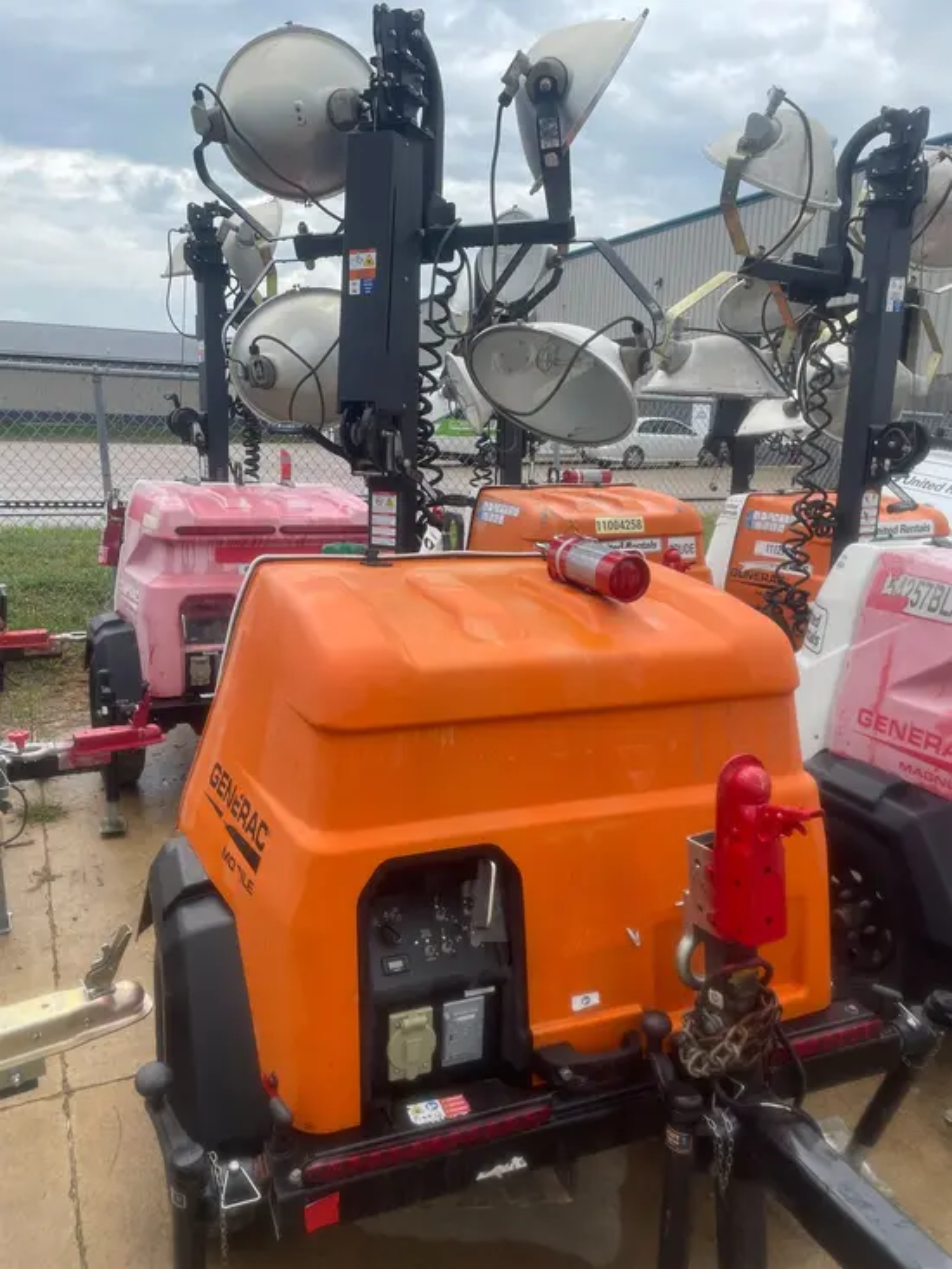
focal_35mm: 26
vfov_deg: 67.3
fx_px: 953
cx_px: 476
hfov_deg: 53.1
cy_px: 634
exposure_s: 1/801
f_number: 1.6
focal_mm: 4.2
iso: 32
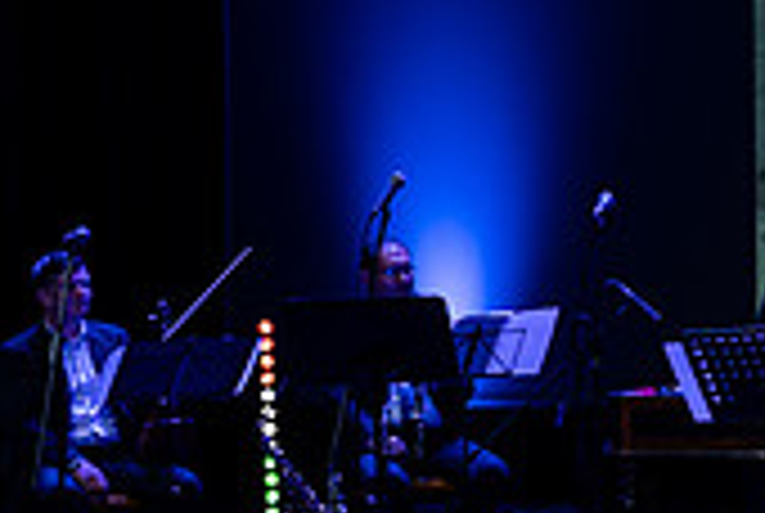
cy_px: 255
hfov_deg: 9.4
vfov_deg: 6.4
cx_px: 806
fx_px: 4598
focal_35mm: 216
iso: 1000
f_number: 2.8
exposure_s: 1/160
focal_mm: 61
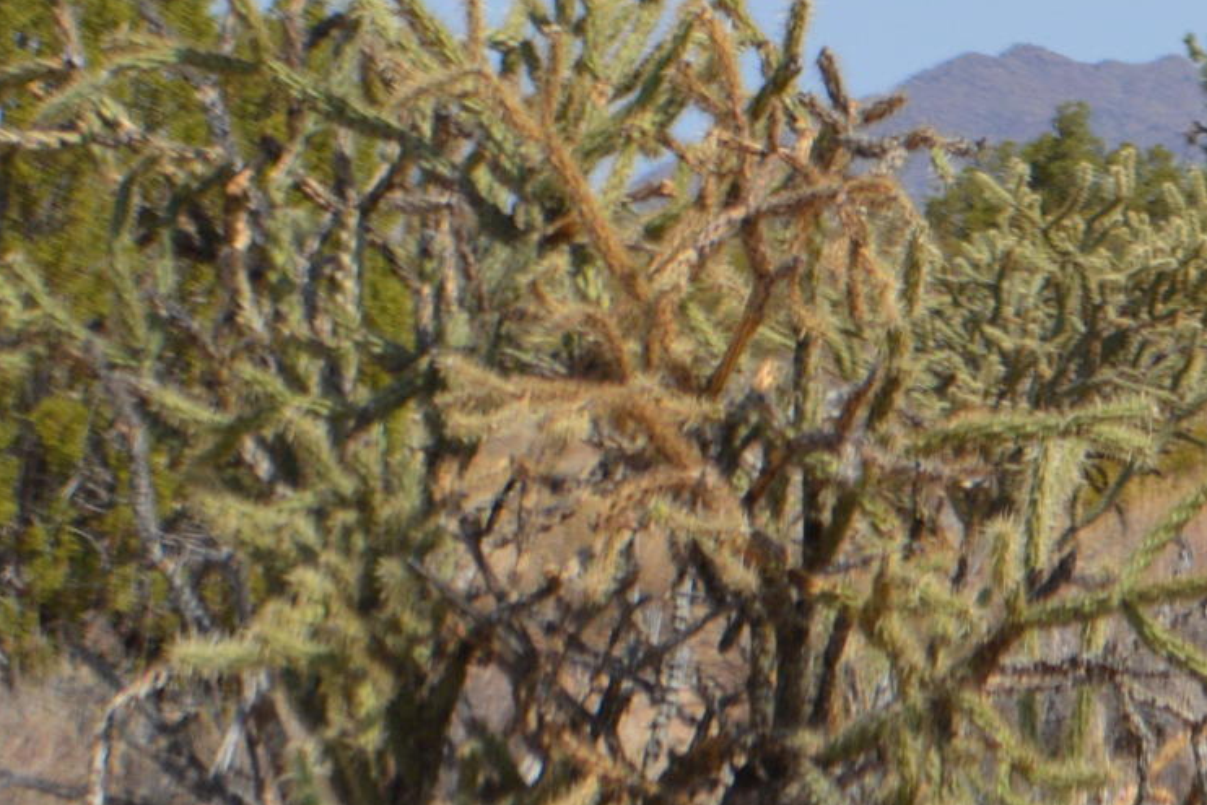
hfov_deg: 6.1
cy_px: -592
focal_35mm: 333
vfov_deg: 4.1
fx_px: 11167
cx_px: 1610
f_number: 7.1
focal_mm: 55
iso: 400
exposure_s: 1/2000
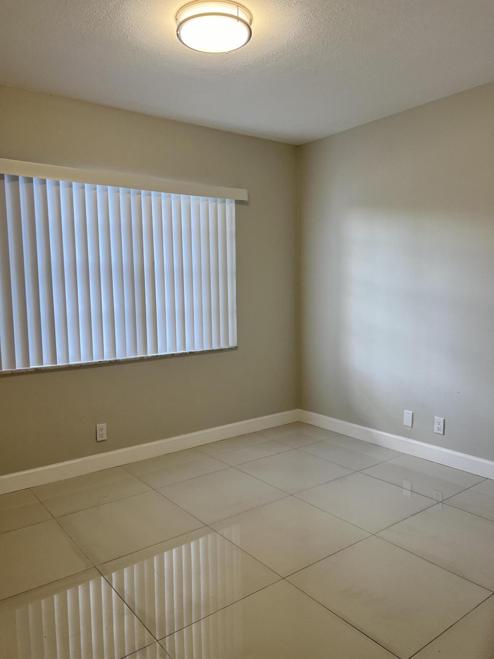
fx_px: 495
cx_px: 247
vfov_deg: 67.3
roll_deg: +2.0
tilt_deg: -3.1
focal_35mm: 26
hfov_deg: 53.1
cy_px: 330
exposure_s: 1/132
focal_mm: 5.7
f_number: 1.5
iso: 64
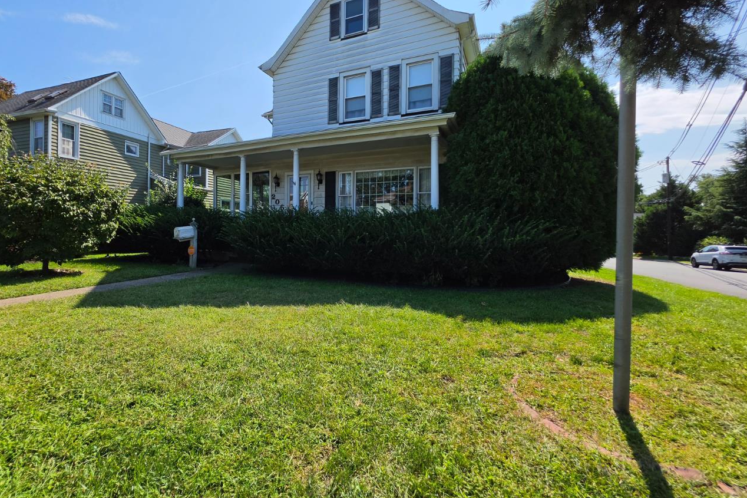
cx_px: 317
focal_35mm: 16
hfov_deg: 96.0
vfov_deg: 73.6
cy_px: 227
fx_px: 332
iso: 32
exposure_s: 1/2443
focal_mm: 2.2
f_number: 1.9
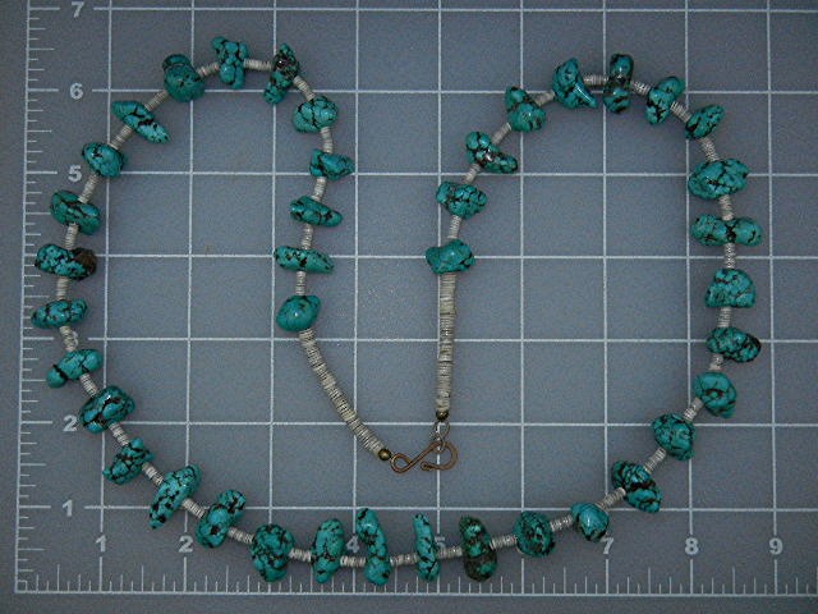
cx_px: 409
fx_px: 803
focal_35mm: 34
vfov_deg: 41.8
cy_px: 307
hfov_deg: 54.0
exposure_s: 1/30
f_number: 7.2
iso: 800
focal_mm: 6.2
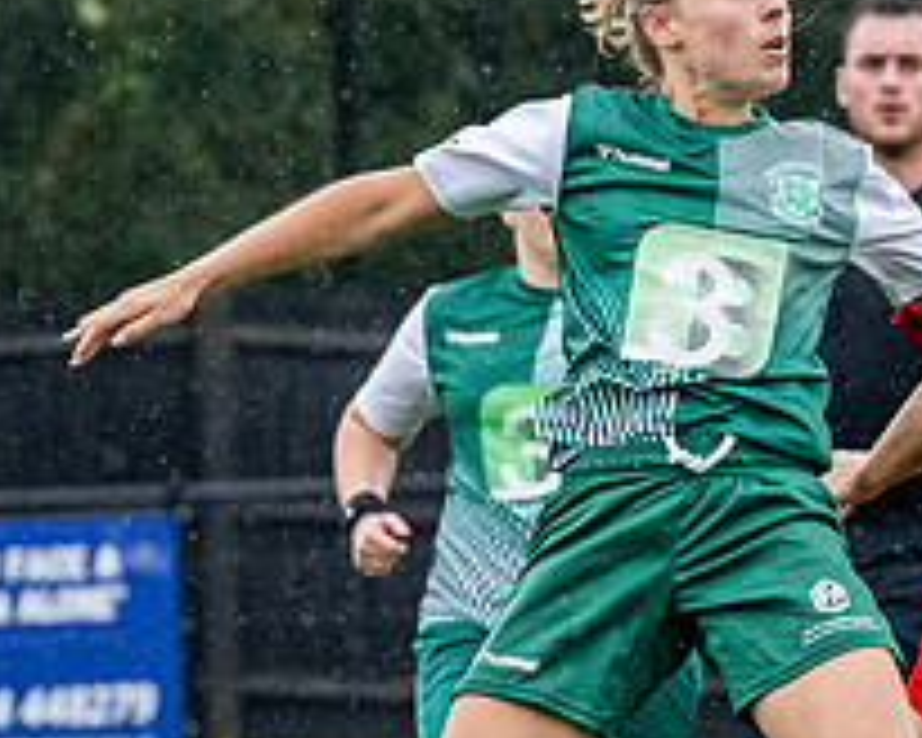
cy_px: 153
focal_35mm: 792
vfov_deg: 2.0
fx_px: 21612
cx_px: 662
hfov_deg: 2.4
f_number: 4
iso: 1250
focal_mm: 135
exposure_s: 1/1600
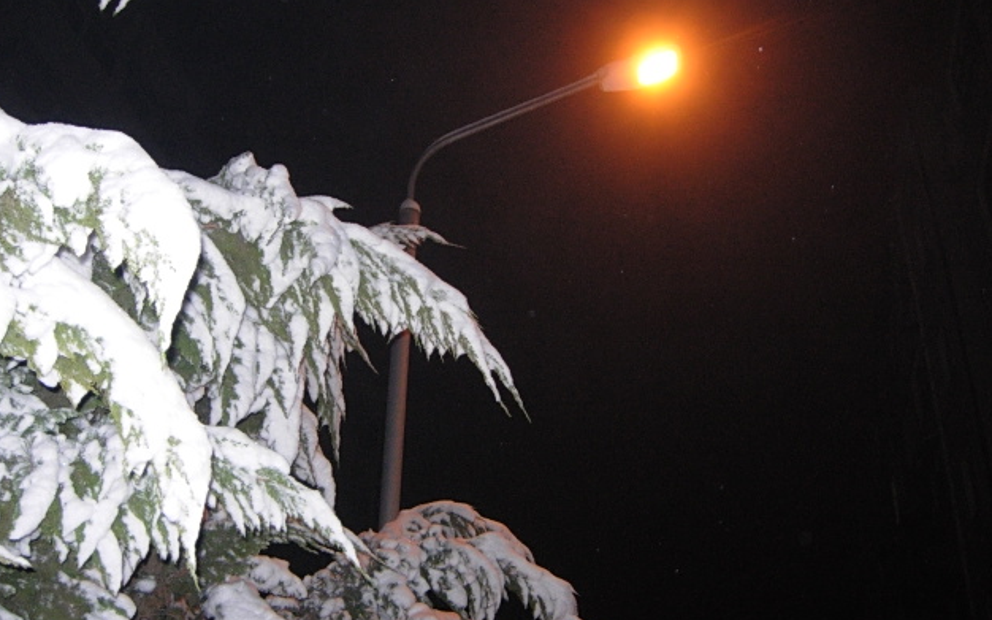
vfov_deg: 32.7
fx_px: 1054
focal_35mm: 39
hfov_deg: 50.4
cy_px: 349
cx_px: 486
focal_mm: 7.5
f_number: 2.7
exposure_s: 1/128
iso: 200
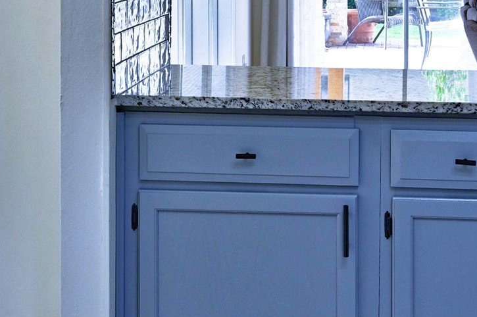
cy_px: -62
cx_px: 284
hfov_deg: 22.6
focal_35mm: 90
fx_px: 1191
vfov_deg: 14.7
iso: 400
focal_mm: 30
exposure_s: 1/100
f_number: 8
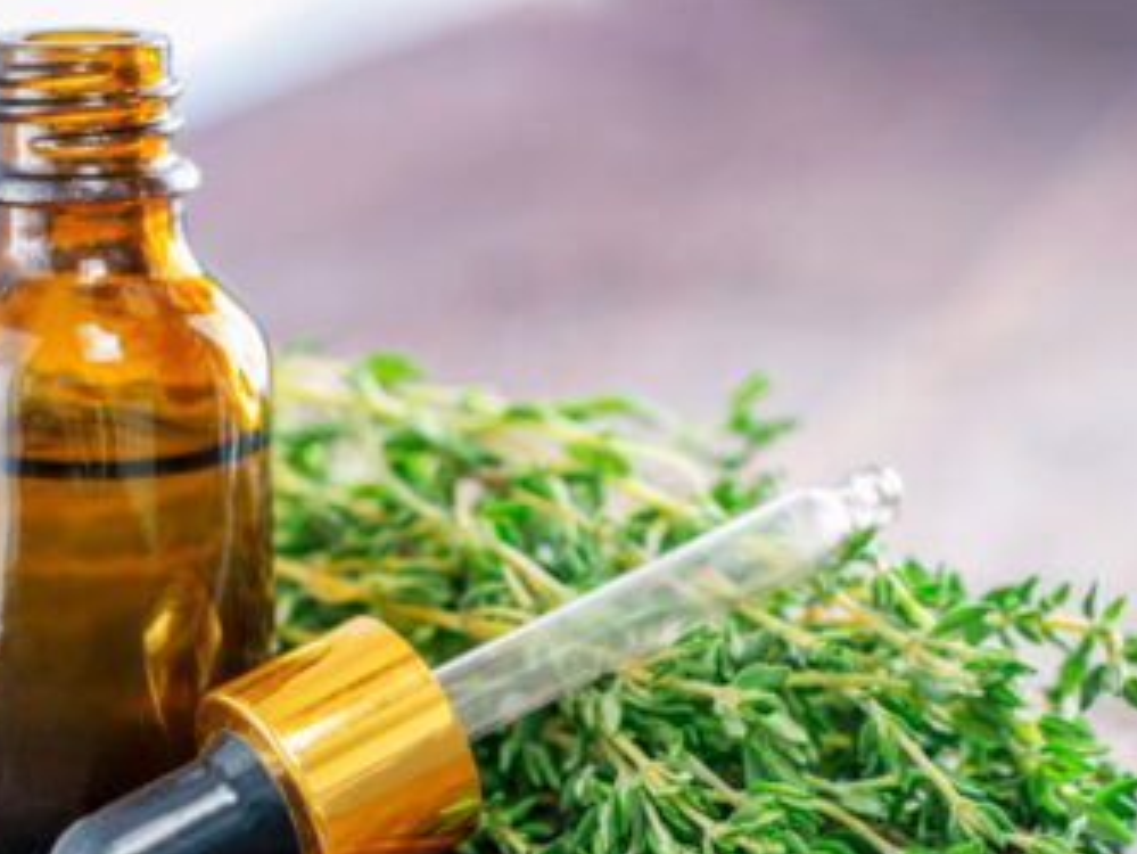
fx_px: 4732
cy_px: 499
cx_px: 522
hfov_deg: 13.7
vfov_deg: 10.3
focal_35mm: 144
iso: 160
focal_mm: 60
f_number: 4
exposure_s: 1/2
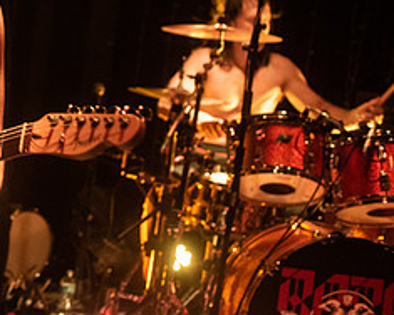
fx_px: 945
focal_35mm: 81
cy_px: 86
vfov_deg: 18.8
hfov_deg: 21.8
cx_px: -77
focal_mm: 35
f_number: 3.2
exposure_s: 1/160
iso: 3200
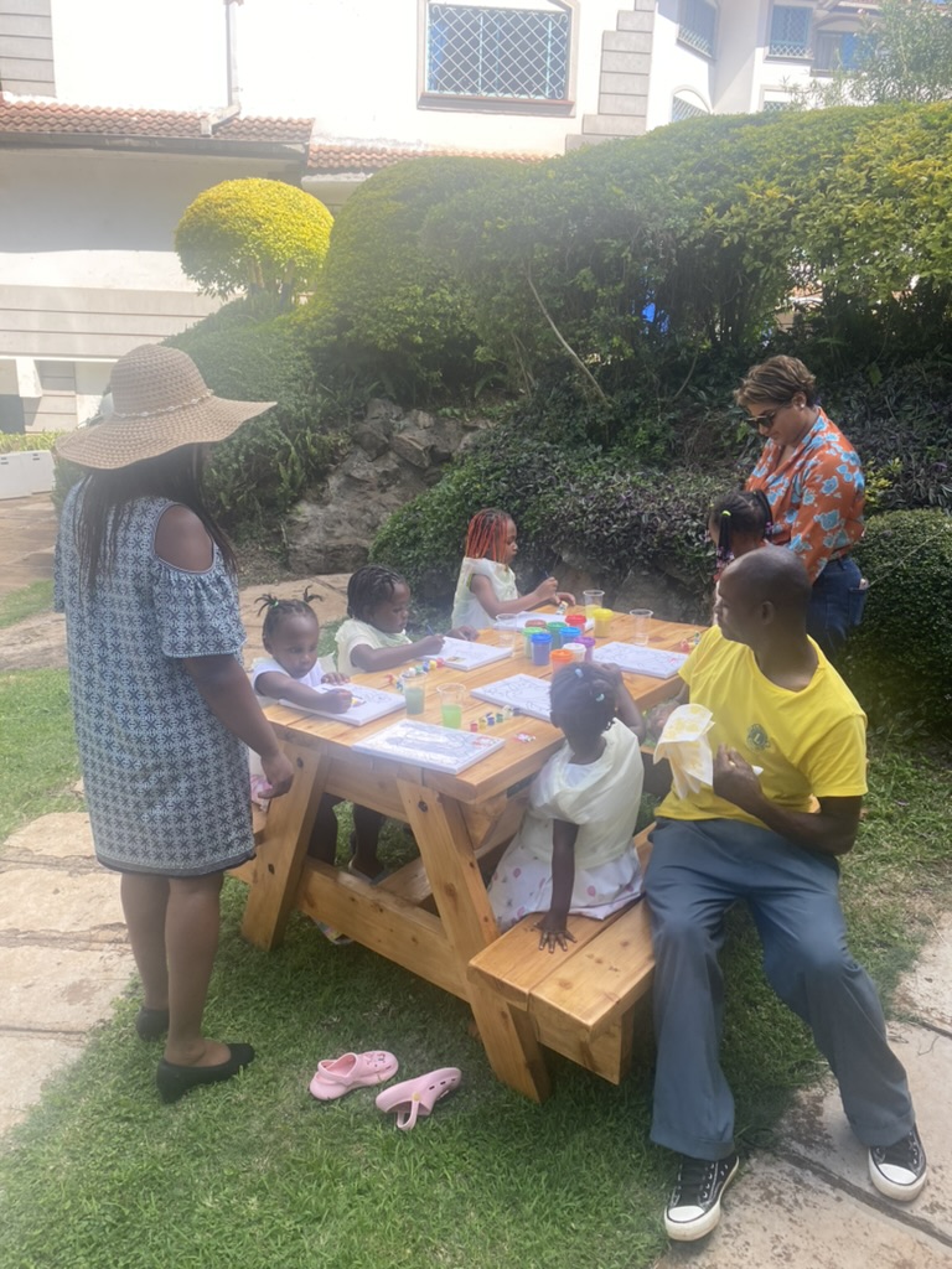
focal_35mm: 26
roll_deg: -1.6
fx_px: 953
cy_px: 634
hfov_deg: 53.1
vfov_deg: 67.3
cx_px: 476
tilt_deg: -14.9
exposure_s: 1/479
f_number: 1.8
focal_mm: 4.25
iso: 32
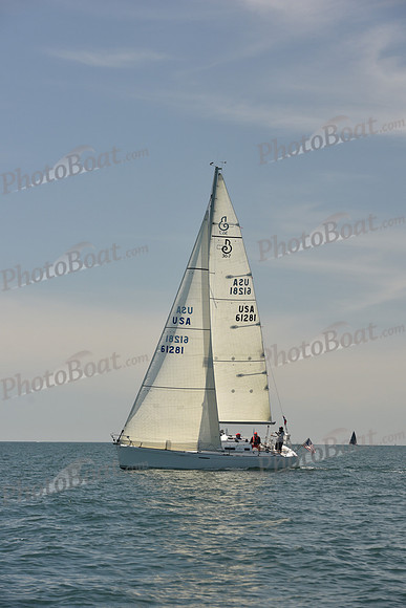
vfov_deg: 20.8
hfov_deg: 14.0
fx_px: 1657
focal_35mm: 98
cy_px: 304
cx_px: 203
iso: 250
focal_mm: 98
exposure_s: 1/800
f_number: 6.3
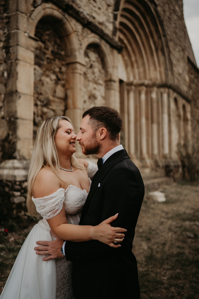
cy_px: 150
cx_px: 100
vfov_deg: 54.4
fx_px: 290
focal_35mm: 35
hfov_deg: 37.9
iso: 320
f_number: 1.4
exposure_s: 1/3200
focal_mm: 35
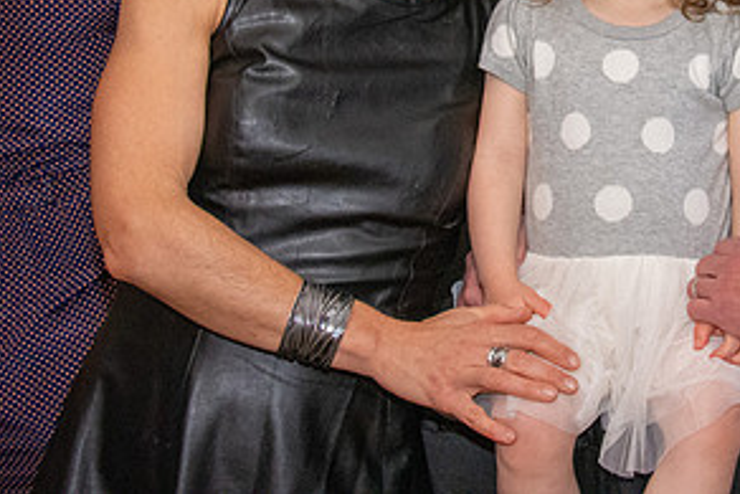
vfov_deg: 11.4
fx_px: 2447
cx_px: 583
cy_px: 6
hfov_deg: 17.1
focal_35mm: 119
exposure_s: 1/100
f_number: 10
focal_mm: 40
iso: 5000
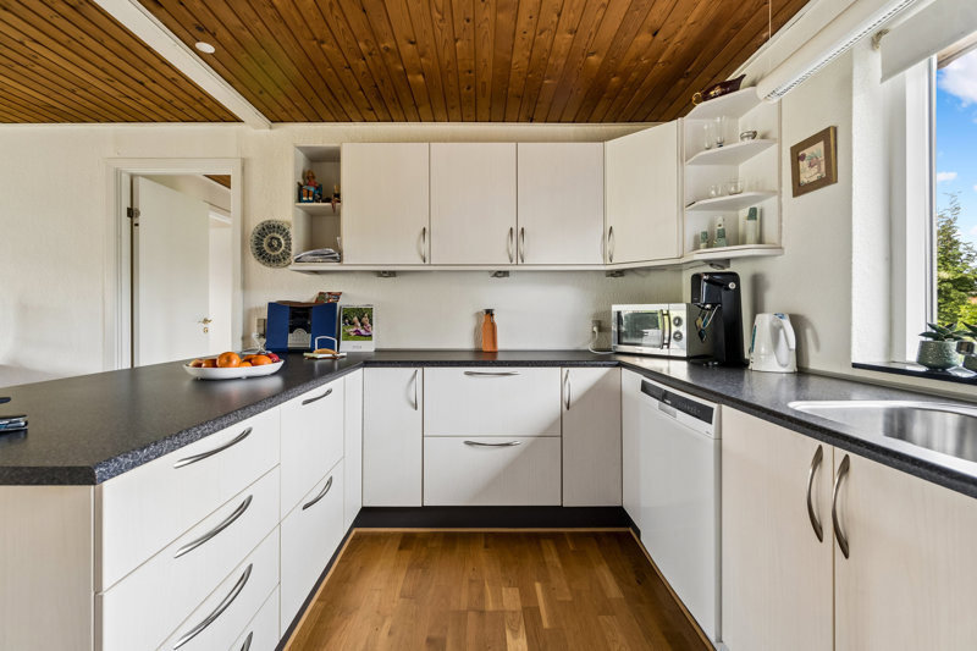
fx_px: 407
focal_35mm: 15
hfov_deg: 100.4
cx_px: 488
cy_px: 326
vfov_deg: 77.3
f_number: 8
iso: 200
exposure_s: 1/20
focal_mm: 10
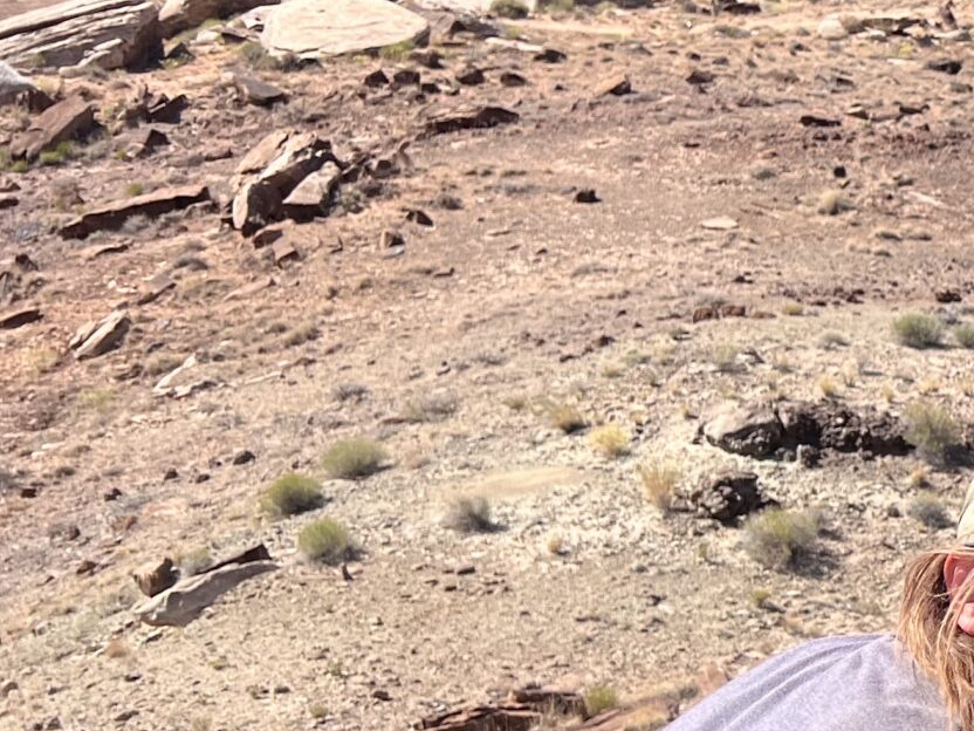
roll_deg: +0.3
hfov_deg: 20.7
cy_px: 367
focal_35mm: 80
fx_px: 2251
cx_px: 1480
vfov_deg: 18.4
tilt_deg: -19.7
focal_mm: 5.7
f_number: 1.5
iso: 50
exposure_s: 1/3460
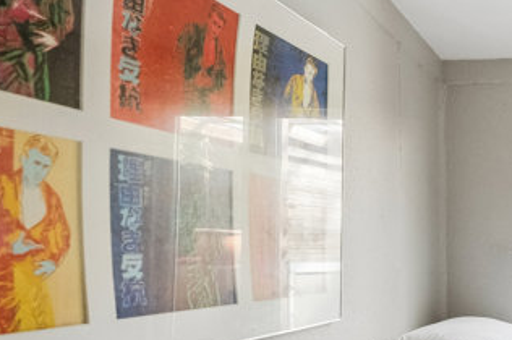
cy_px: 198
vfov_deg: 34.9
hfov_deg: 37.3
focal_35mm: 38
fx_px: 540
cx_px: 625
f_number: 5
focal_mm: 15
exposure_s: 1/250
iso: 3200
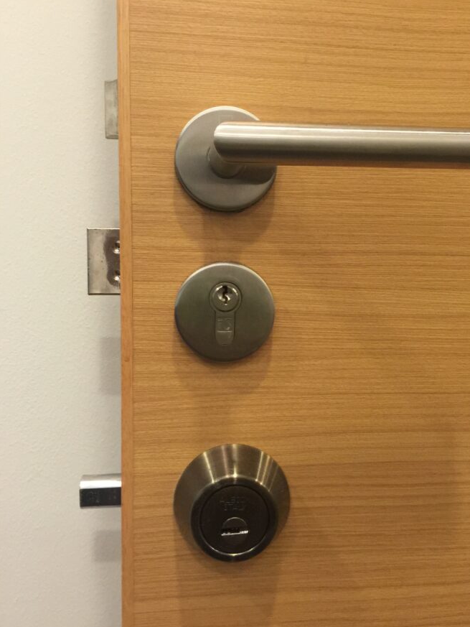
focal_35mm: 34
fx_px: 615
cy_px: 305
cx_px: 273
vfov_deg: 53.9
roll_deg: -0.1
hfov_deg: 41.7
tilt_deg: -4.6
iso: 160
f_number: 2.2
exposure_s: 1/17
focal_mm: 4.15
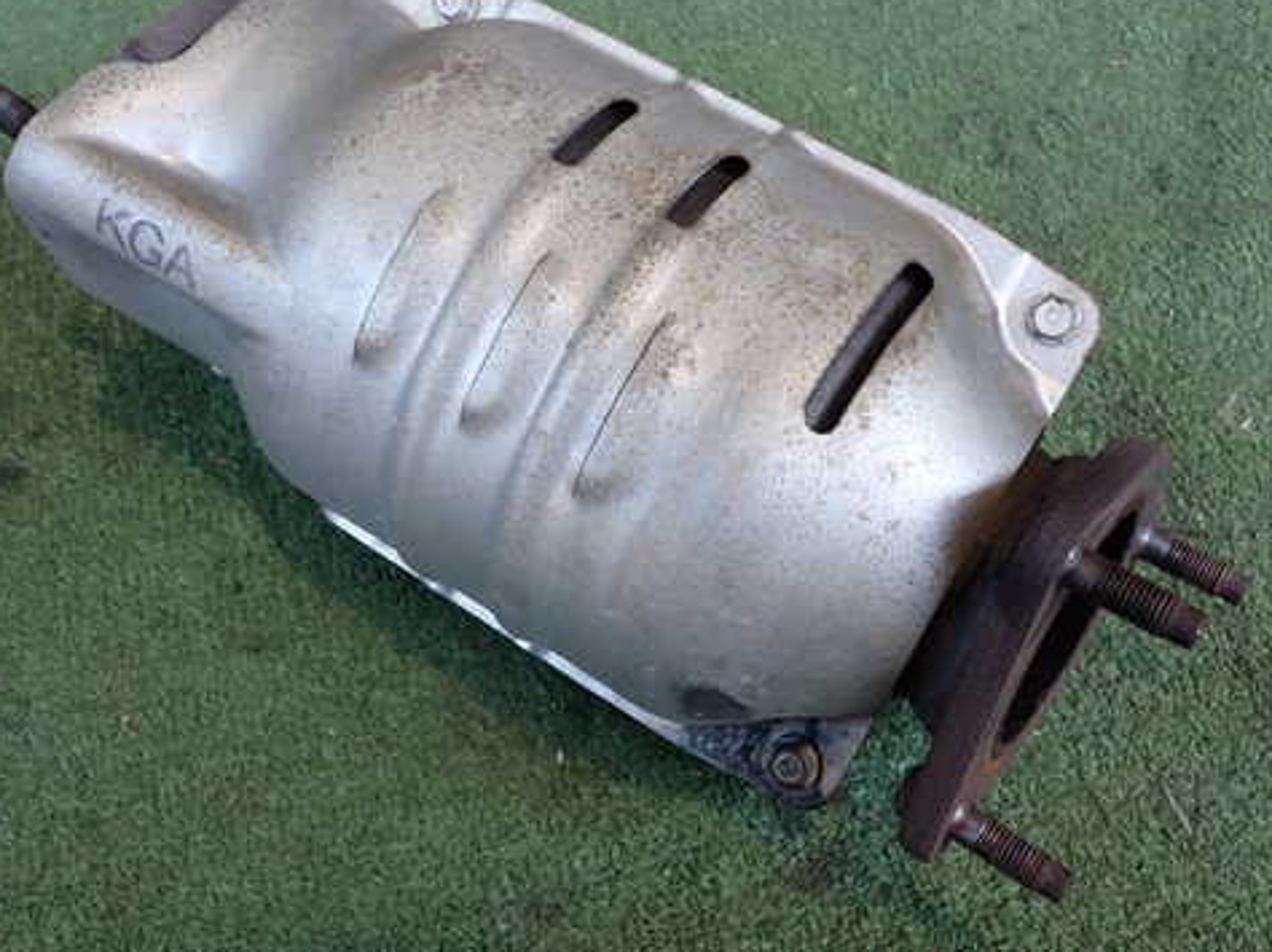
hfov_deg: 49.0
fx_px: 1396
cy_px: 416
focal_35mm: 38
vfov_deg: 37.6
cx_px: 601
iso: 200
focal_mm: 5.4
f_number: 2.3
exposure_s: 1/80
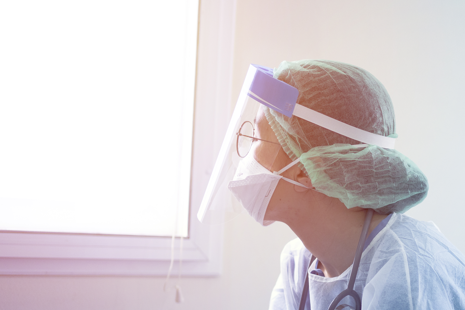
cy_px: 304
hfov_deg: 24.3
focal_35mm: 81
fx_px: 1046
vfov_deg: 16.5
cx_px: 426
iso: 250
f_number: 1.8
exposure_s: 1/200
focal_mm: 35
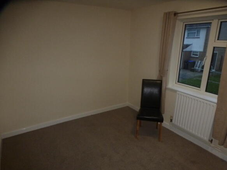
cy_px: 85
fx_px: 157
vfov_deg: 56.8
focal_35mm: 24
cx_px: 114
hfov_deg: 71.6
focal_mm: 4.3
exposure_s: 1/60
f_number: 3.3
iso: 400
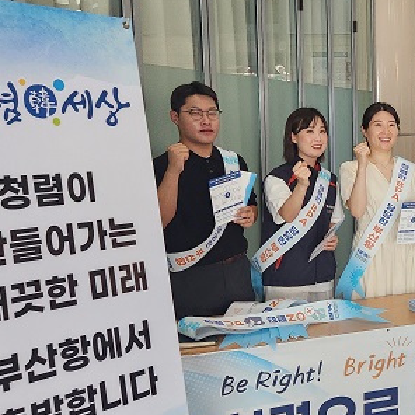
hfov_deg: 28.1
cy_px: 199
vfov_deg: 31.1
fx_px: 746
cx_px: 465
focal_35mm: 55
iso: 250
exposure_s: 1/120
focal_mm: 5.4
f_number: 1.8
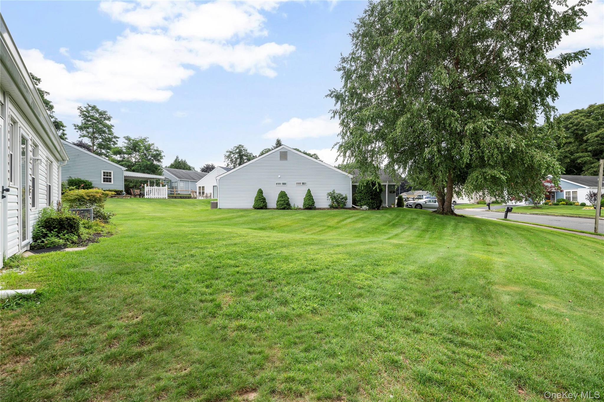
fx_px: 251
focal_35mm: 15
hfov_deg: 100.4
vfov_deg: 77.2
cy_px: 201
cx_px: 302
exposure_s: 1/50
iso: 100
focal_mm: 15
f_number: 8
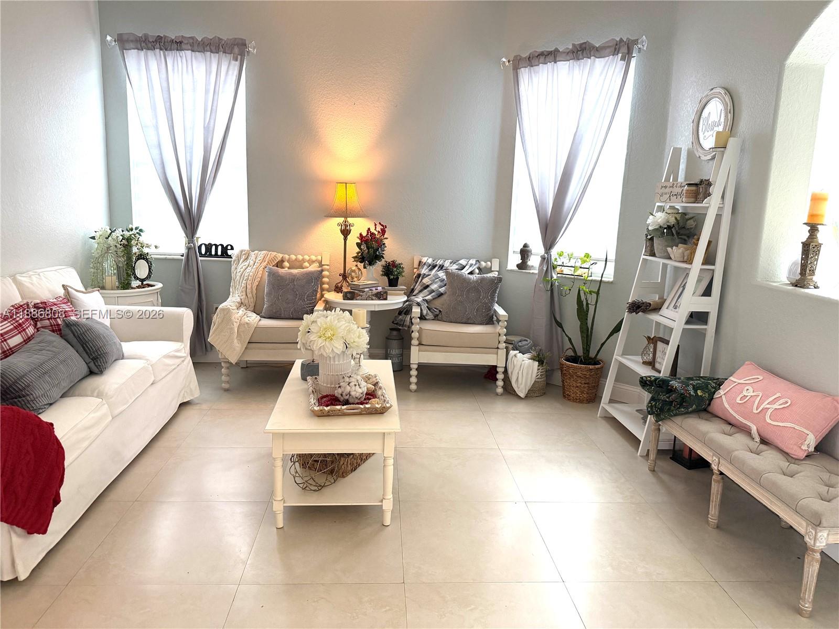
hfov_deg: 71.6
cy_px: 314
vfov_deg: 56.8
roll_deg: -1.9
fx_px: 582
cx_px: 420
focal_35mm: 24
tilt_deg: -10.5
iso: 250
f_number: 1.78
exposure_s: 1/120
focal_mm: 6.76
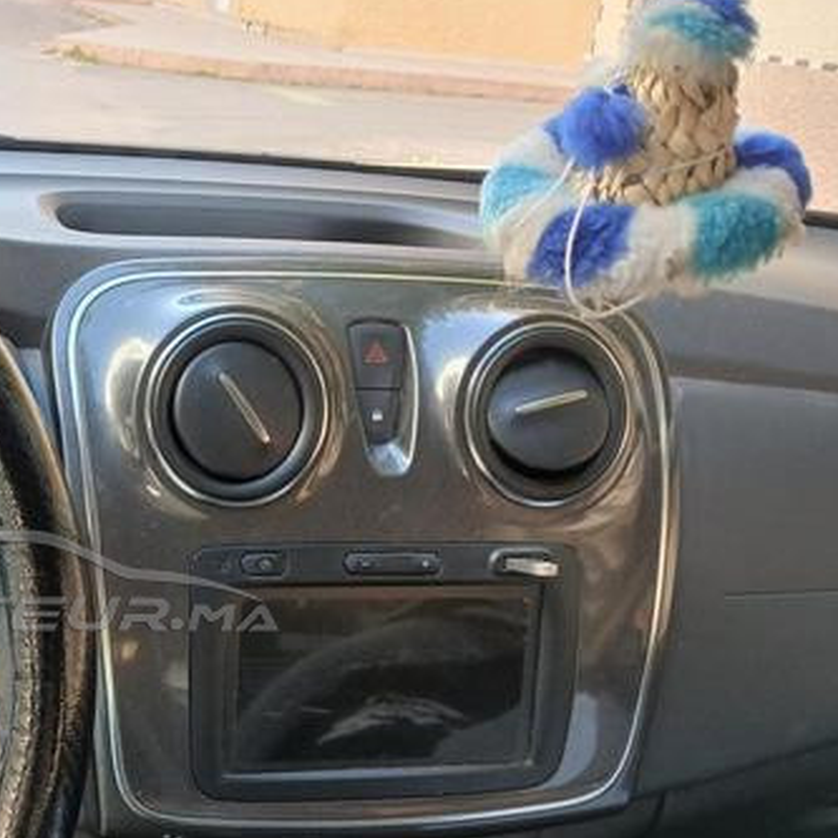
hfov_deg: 35.0
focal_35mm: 45
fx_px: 1232
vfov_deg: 37.0
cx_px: 55
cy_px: 580
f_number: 1.8
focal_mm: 3.98
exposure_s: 1/50
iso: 160
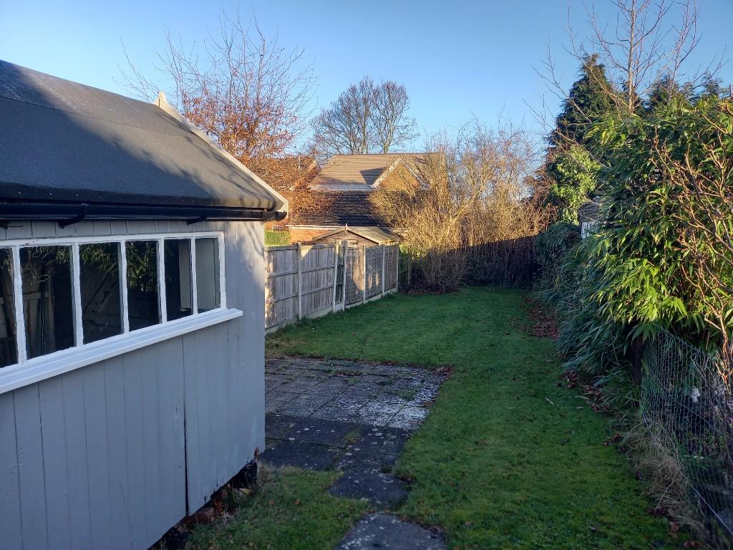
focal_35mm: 25
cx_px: 366
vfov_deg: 54.9
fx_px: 529
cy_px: 275
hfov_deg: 69.4
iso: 50
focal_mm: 4.65
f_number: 1.8
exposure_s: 1/173
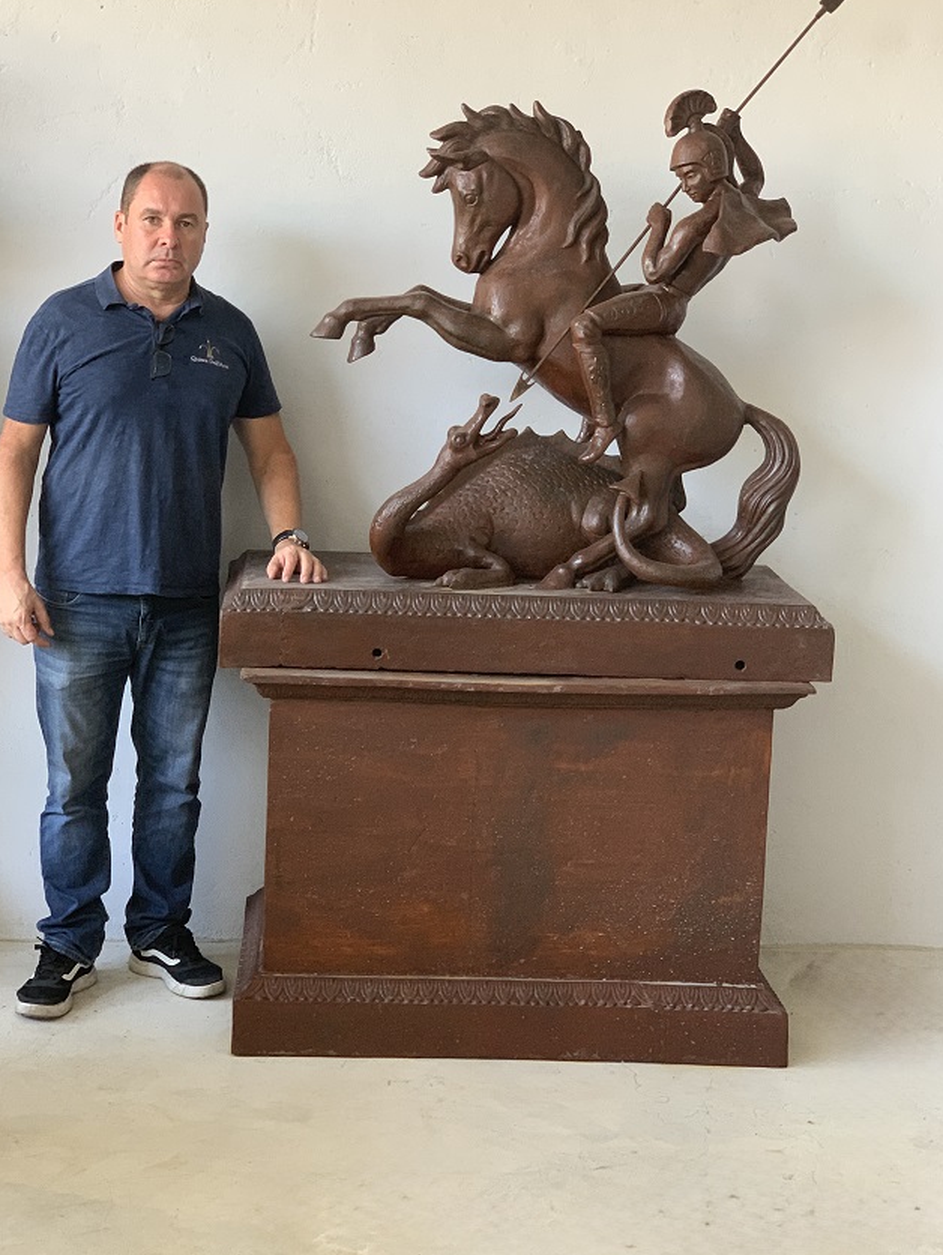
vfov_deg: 33.2
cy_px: 600
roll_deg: -2.9
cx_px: 441
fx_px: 2105
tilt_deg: -9.3
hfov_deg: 25.3
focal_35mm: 58
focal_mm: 6
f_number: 2.4
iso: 125
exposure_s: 1/76
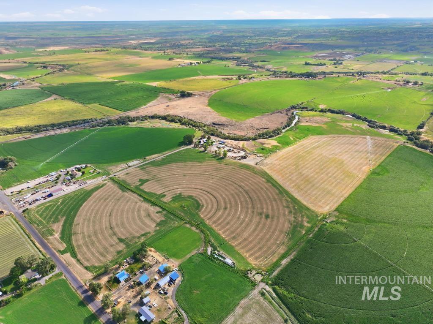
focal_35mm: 24
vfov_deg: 56.8
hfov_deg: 71.6
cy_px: 162
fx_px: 300
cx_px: 216
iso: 250
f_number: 2.8
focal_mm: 12.3
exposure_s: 1/1600
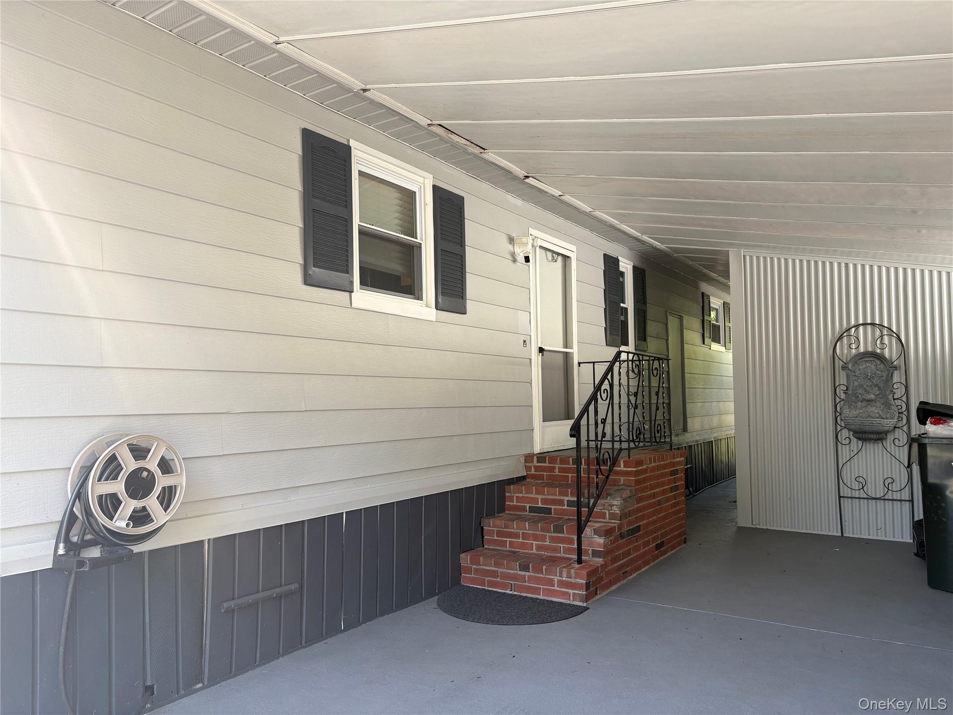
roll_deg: +1.0
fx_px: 716
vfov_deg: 53.1
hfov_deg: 67.3
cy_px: 358
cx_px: 476
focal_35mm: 26
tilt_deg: +4.3
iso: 40
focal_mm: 5.96
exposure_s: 1/121
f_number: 1.6
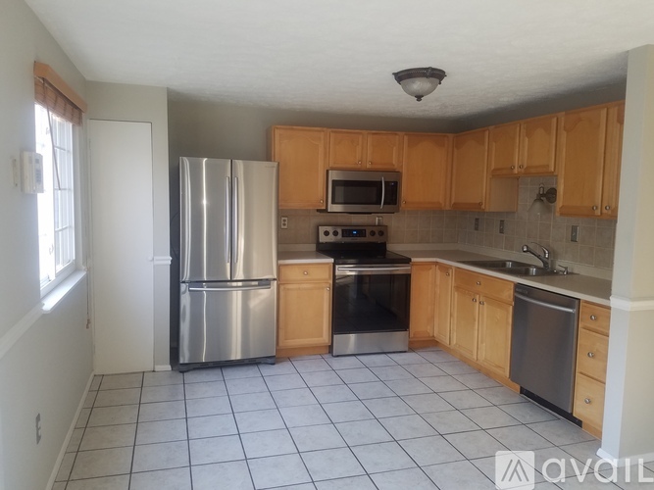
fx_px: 491
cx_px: 327
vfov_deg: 53.0
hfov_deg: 67.3
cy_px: 245
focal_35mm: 26
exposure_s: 1/40
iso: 100
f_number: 1.7
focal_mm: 4.2
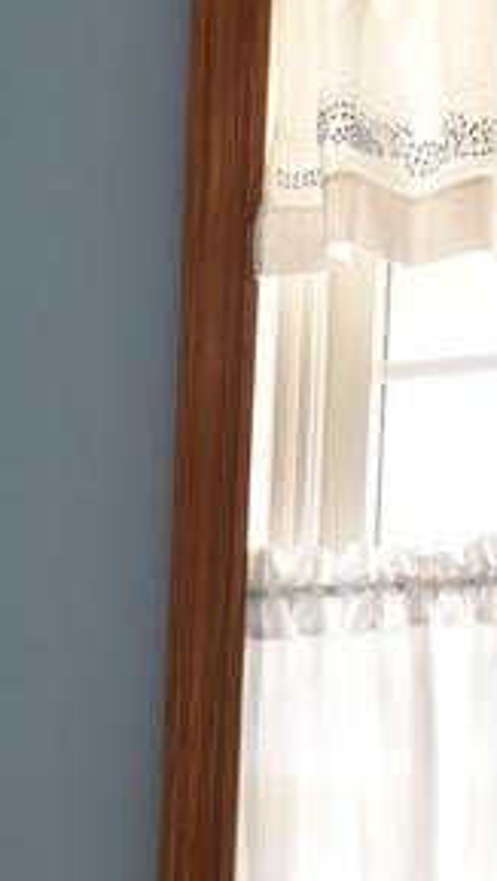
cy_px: 1372
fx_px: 2198
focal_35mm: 94
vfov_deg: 19.4
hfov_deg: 12.2
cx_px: -291
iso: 800
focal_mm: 24
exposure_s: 1/30
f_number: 7.1
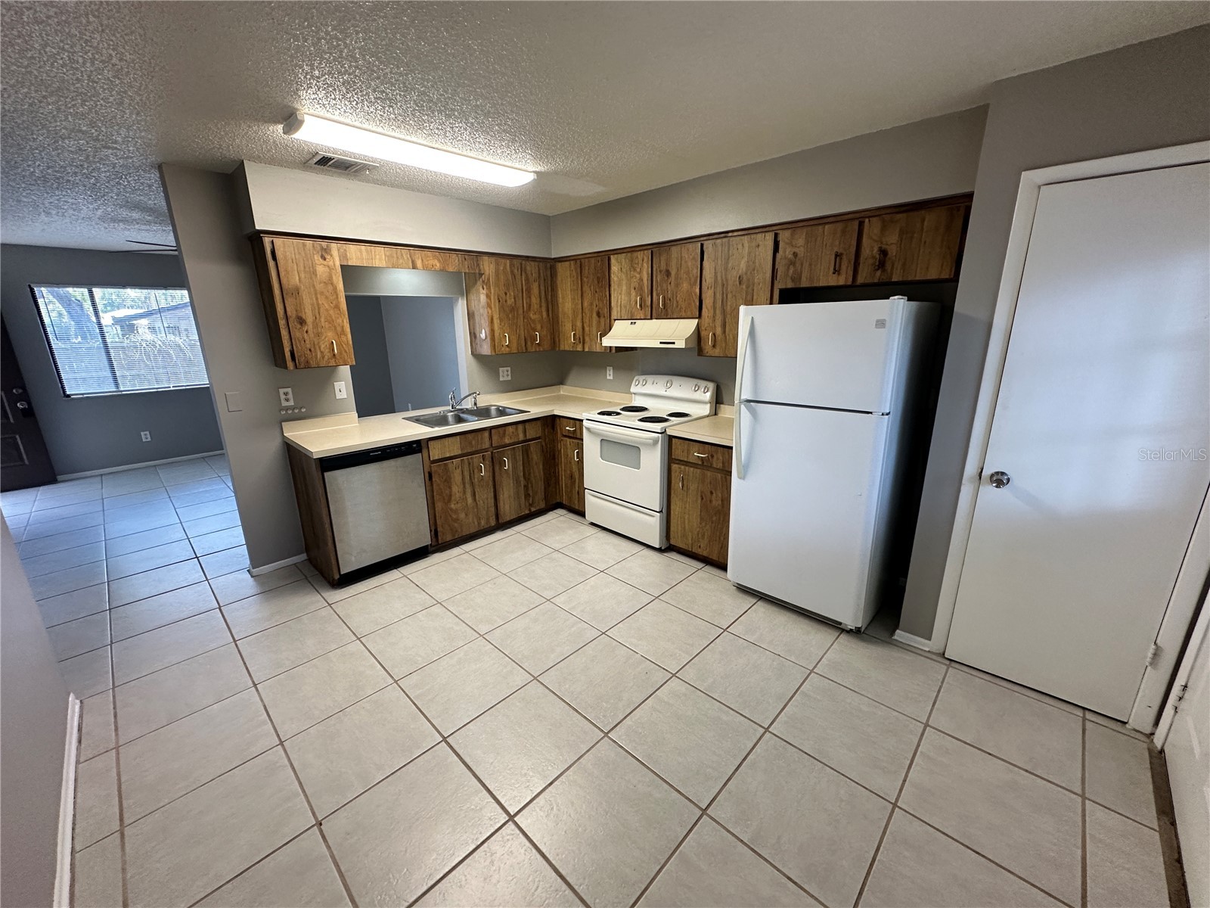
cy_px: 454
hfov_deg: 102.1
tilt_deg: -14.8
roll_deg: +1.2
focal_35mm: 14
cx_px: 605
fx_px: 489
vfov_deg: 85.7
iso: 200
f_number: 2.2
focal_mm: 2.22
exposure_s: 1/120
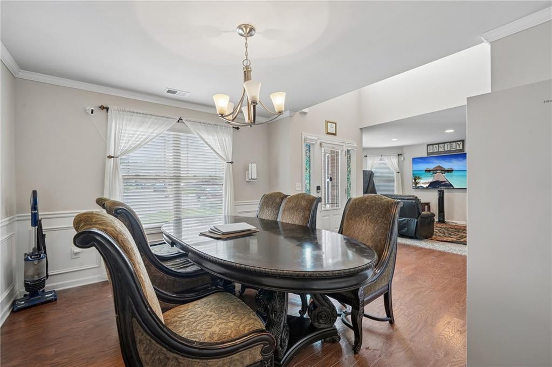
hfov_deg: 100.4
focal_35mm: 15
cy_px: 184
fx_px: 230
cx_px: 276
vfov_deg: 77.2
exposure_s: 1/4
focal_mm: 15
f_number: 8
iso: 400
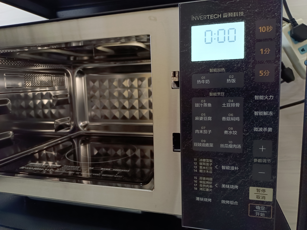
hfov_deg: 69.4
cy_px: 115
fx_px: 222
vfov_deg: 54.9
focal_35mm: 25
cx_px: 154
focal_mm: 4.71
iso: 1125
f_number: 1.79
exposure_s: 1/33.3
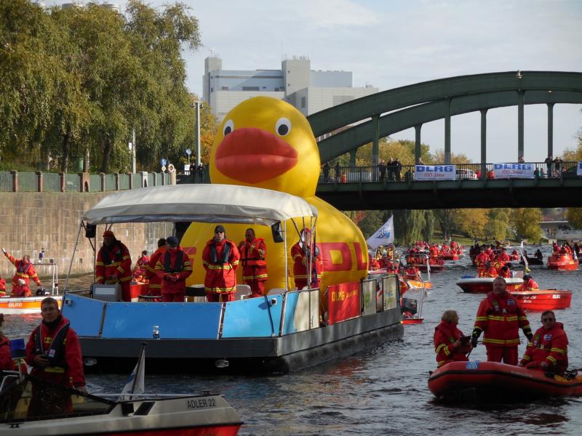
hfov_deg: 15.2
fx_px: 2186
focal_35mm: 130
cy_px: 218
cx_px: 291
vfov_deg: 11.4
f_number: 5.3
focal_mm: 23.4
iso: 200
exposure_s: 1/800
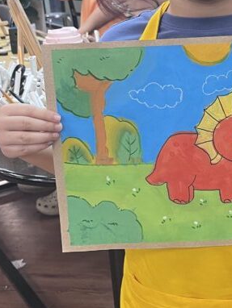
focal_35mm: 68
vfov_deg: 28.5
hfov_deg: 20.9
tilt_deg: -19.0
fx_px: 607
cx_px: 234
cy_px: 127
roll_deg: +4.9
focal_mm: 5.1
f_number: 1.6
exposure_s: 1/91
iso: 125
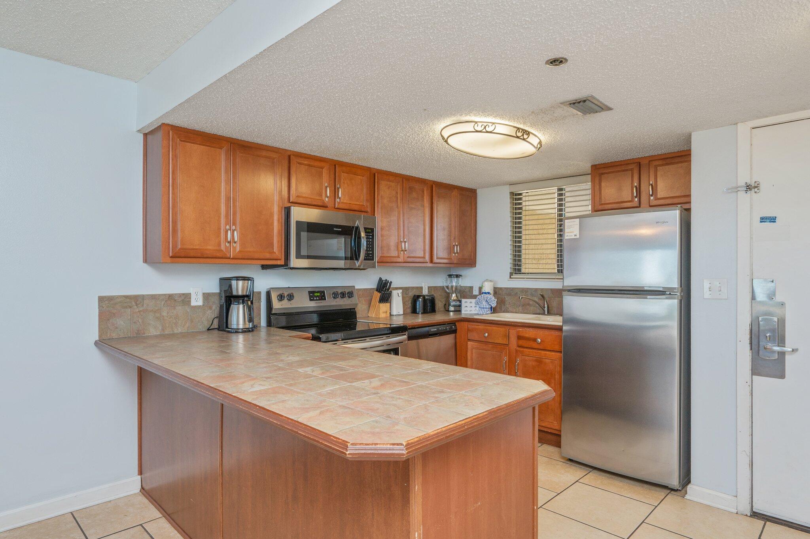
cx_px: 405
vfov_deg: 60.6
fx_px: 461
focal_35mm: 20
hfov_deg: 82.6
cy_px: 270
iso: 320
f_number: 9
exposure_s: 1/30
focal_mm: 20.5
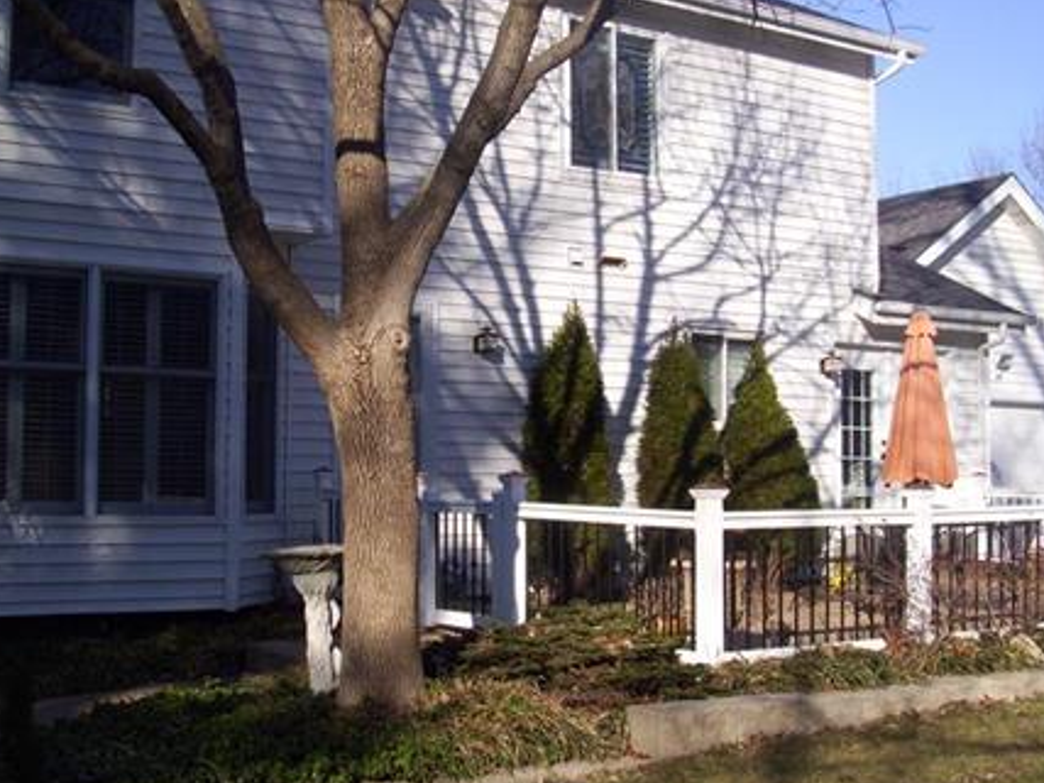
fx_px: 1447
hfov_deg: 39.6
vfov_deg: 30.3
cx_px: 469
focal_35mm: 48
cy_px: 382
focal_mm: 5.7
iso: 80
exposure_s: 1/250
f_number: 5.6
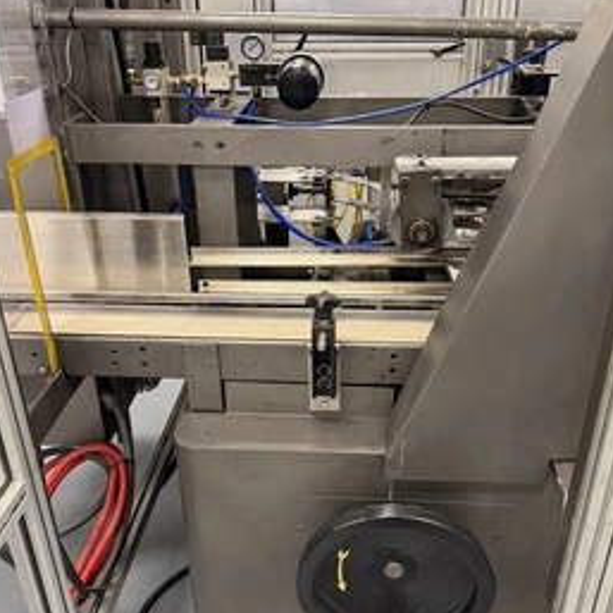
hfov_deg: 49.7
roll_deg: +0.0
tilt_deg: -28.1
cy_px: 332
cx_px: 310
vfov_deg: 49.7
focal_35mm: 33
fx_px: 661
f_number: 1.78
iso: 400
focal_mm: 6.76
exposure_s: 1/60
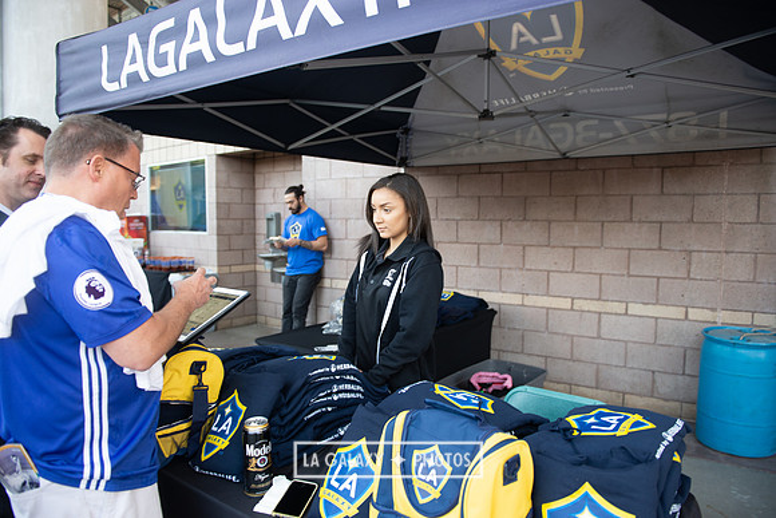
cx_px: 388
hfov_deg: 73.7
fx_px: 517
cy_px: 259
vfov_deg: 53.2
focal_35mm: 24
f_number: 2.8
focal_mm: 24
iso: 250
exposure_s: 1/100
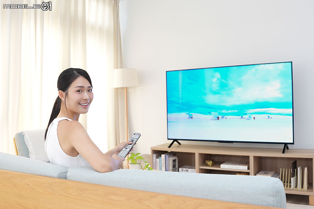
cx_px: 157
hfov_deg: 53.1
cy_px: 104
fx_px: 314
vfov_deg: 36.9
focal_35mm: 36
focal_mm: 24
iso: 400
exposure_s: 1/160
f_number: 2.8
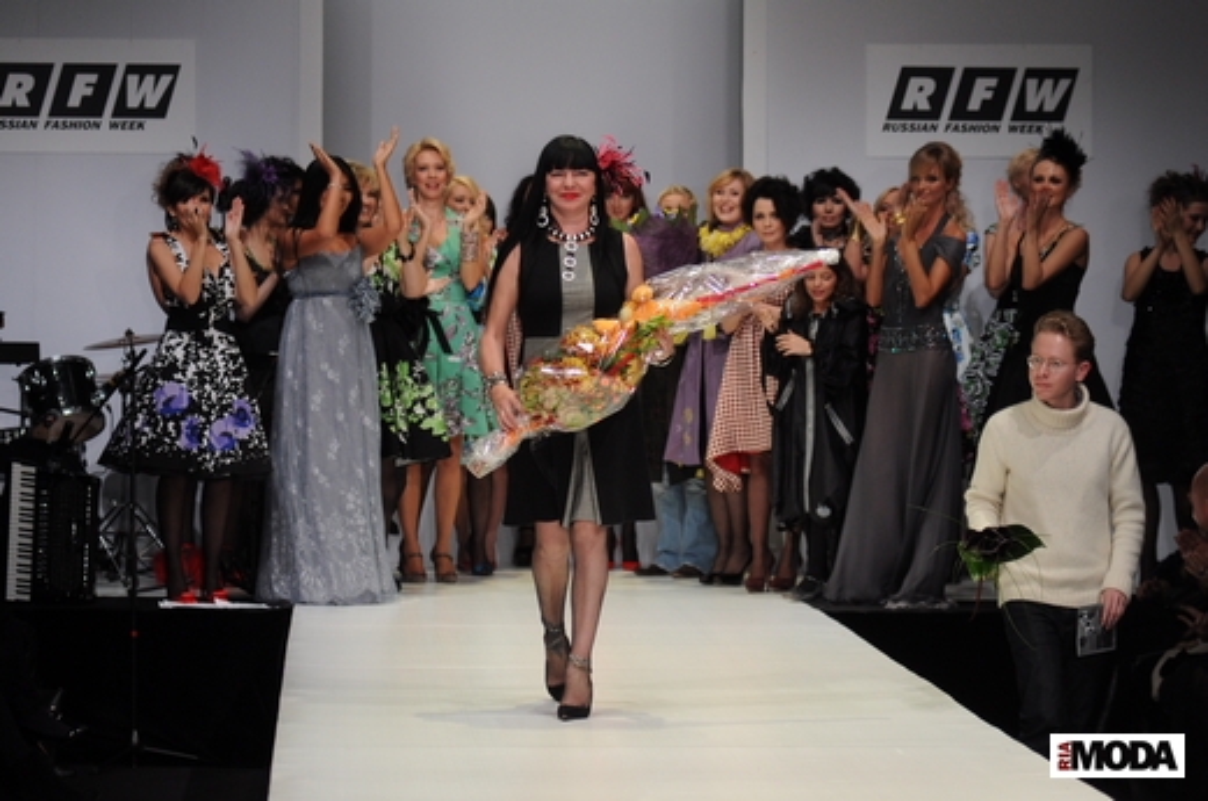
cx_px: 604
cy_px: 400
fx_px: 5026
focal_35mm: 150
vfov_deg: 9.1
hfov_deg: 13.7
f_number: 3.5
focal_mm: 100
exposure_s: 1/250
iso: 640
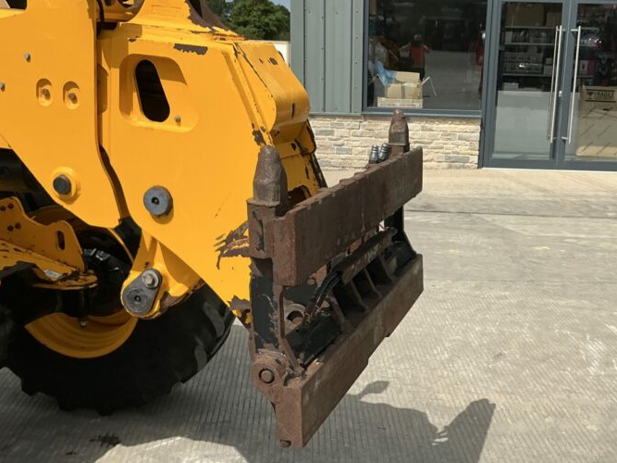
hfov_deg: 43.5
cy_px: 257
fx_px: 766
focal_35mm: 43
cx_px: 383
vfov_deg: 33.6
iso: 25
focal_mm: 3
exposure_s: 1/3125
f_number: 1.8
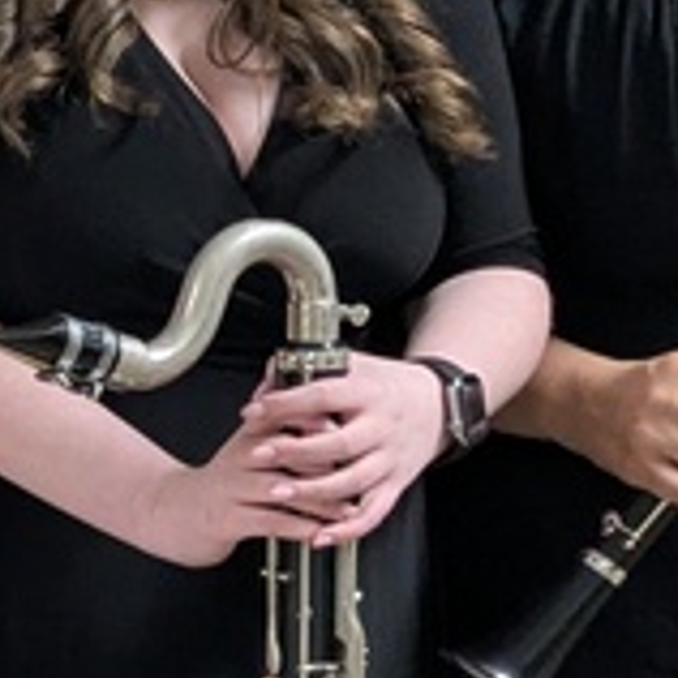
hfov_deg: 9.5
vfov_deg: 11.3
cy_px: 421
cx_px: -1146
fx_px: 3435
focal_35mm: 155
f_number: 1.73
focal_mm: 4.38
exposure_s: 1/24
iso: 178
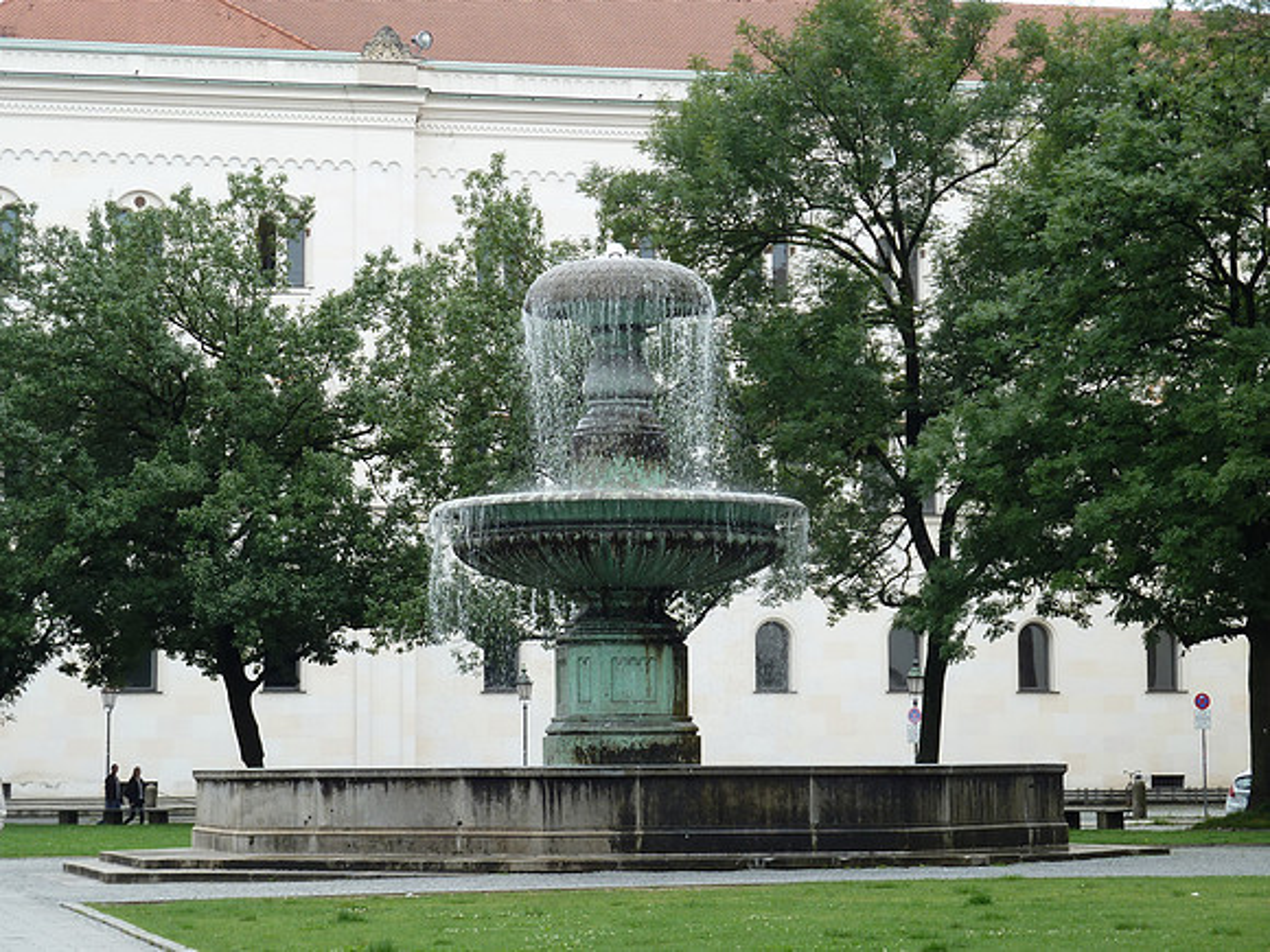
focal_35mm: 104
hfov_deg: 18.9
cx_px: 635
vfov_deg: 14.2
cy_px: 476
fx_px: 3816
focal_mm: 17
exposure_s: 1/160
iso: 80
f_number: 4.3
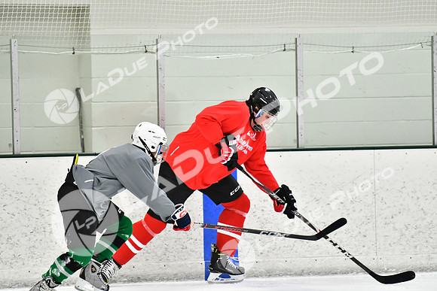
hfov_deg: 7.2
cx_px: 218
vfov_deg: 4.8
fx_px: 3460
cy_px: 146
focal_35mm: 285
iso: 5000
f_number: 2.8
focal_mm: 190
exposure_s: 1/1250
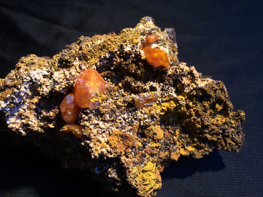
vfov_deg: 48.2
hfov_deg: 61.7
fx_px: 220
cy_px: 98
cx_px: 132
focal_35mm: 29
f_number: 2.2
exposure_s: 1/30
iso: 40
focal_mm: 4.15
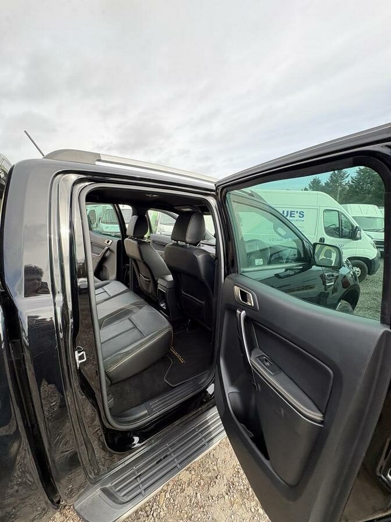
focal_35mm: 14
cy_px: 261
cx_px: 196
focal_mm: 2.22
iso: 64
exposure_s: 1/217
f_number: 2.2
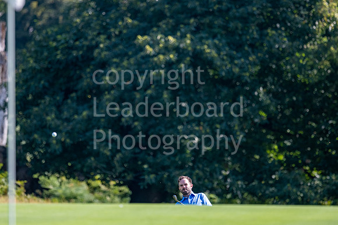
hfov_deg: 4.2
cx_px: 155
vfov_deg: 2.8
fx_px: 4597
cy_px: 104
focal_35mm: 490
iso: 200
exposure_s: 1/1000
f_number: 4
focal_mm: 300
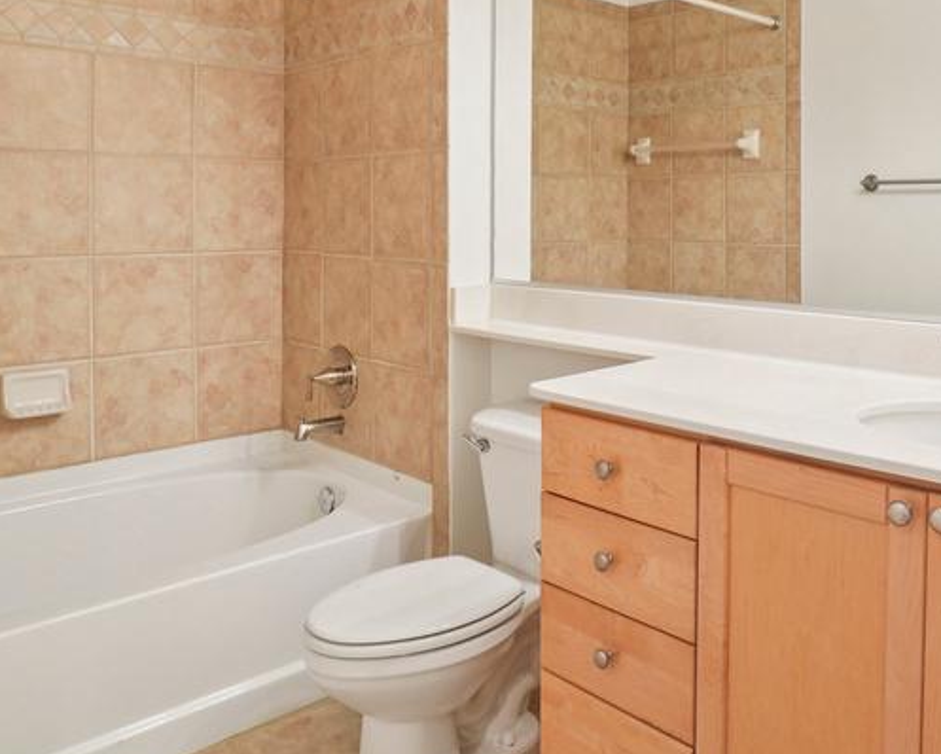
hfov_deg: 59.0
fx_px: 808
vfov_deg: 48.9
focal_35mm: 29
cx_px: 632
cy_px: 238
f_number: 7.1
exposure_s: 1/1.67
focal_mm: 10
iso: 100
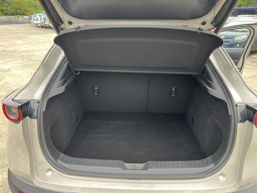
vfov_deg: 53.1
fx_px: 193
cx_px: 128
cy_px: 96
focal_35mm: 26
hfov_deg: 67.3
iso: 50
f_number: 1.6
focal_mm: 5.1
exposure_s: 1/232
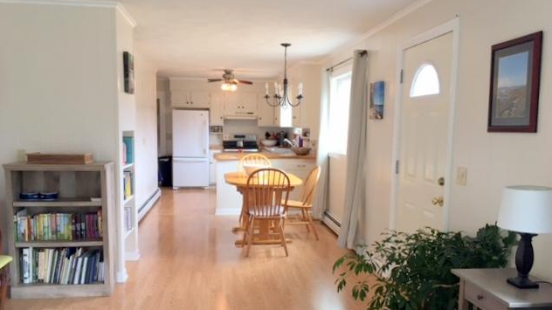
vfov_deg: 36.6
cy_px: 179
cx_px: 278
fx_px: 468
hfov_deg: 61.0
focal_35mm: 32
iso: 50
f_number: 2.2
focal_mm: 4.15
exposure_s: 1/30
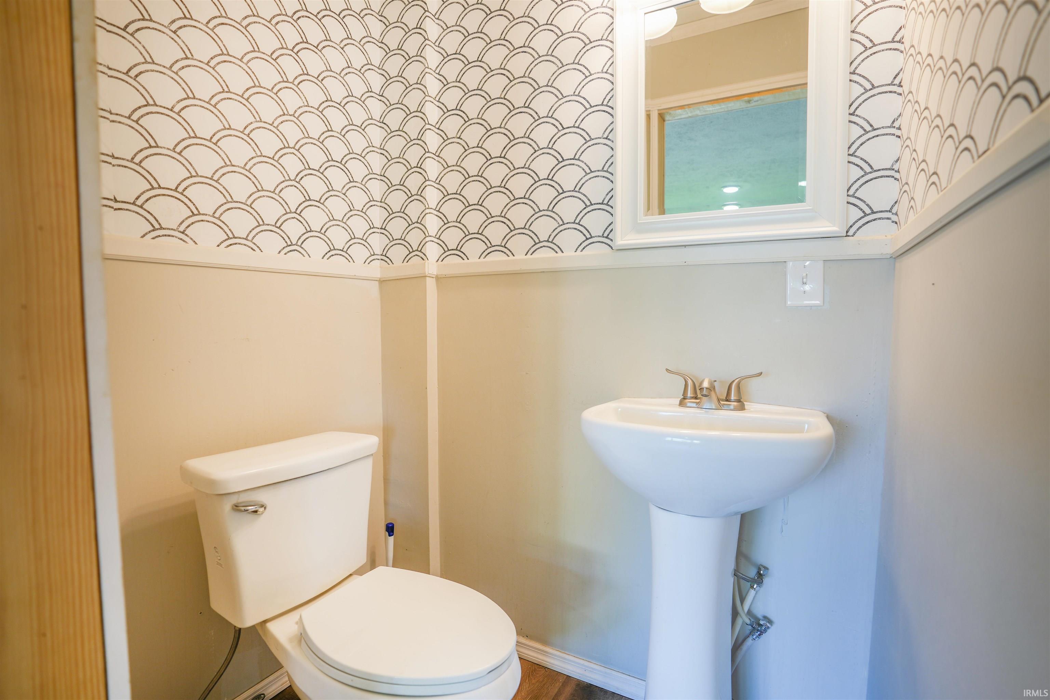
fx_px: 467
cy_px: 350
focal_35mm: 16
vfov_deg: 73.7
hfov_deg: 96.7
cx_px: 525
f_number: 3.2
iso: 100
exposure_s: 1/40
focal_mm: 16
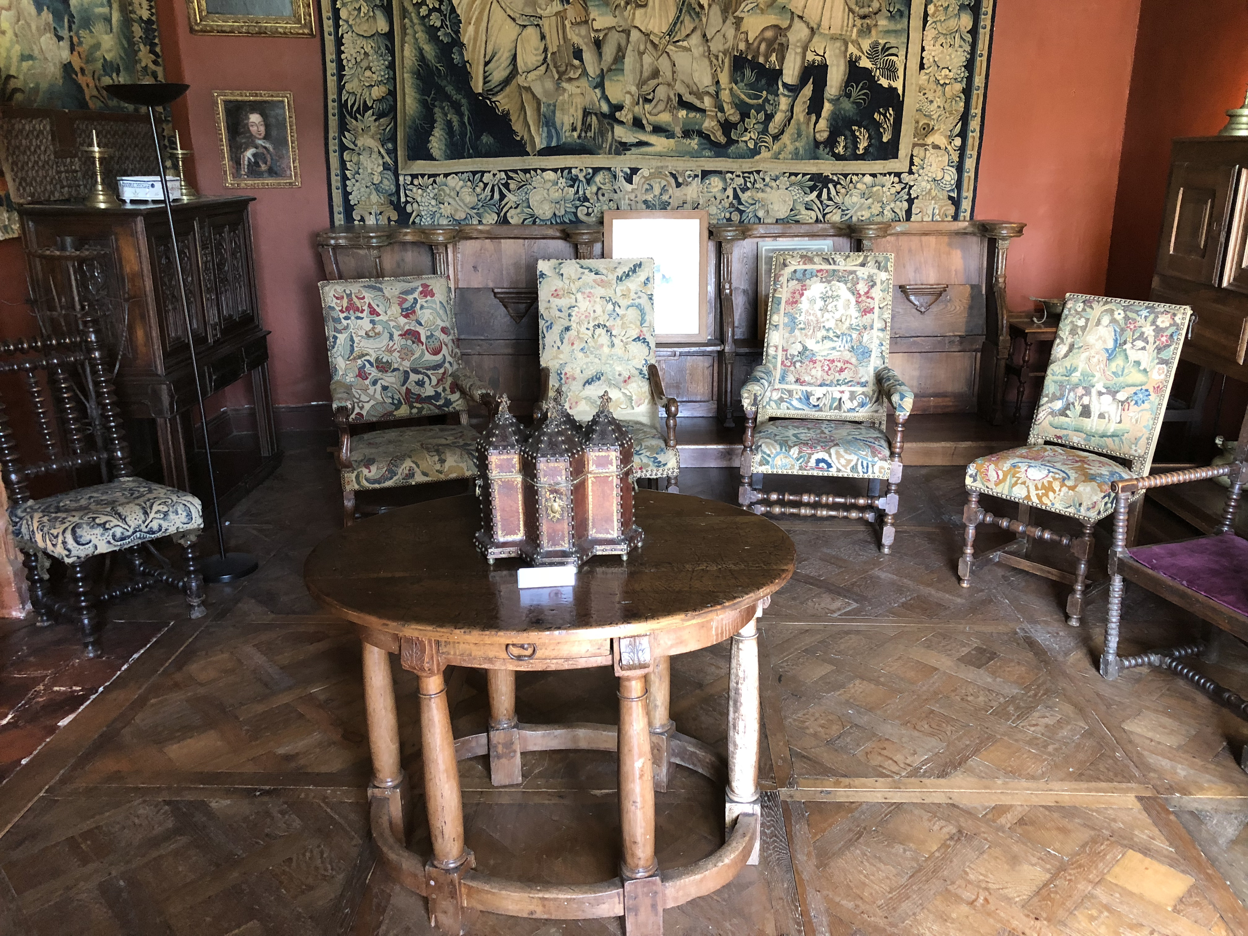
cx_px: 624
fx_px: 1009
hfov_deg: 63.4
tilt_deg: -16.1
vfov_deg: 49.7
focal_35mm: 28
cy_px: 468
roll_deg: +1.4
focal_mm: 4
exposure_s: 1/17
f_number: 1.8
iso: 100
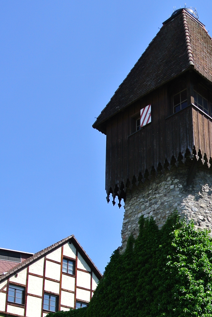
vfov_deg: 32.0
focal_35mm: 59
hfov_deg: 22.7
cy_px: 294
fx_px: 520
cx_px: 170
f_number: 4.5
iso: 100
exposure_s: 1/500
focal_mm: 10
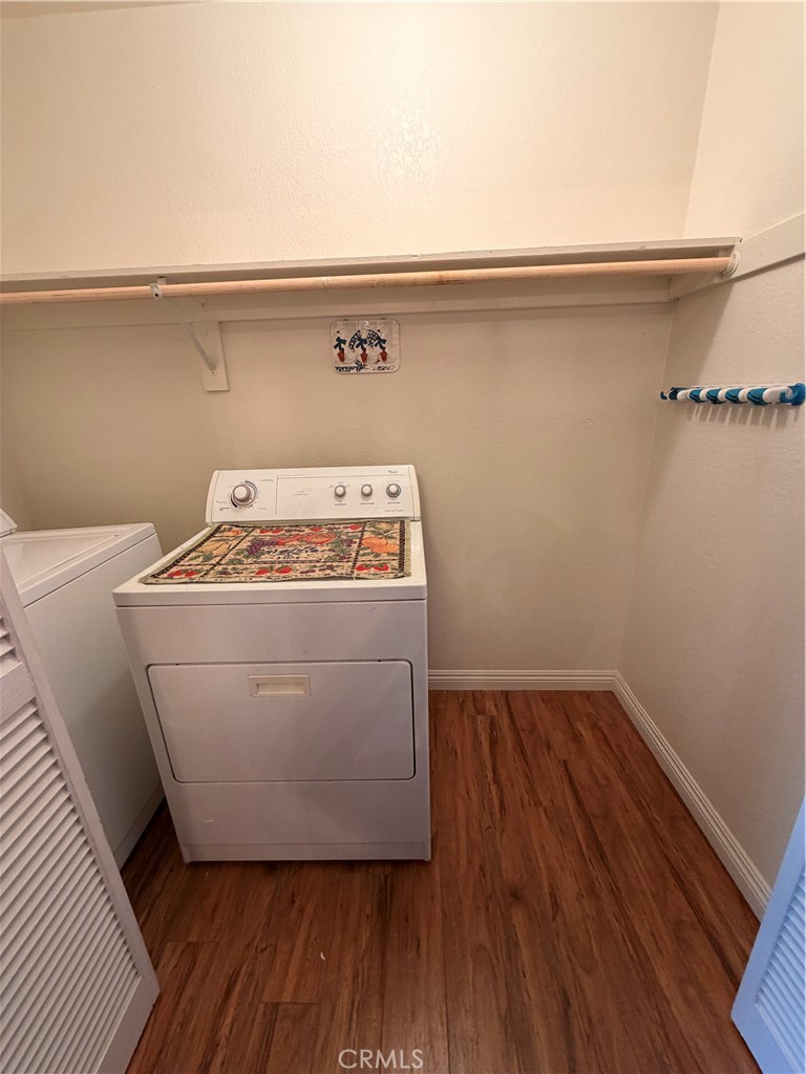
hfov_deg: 85.7
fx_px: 435
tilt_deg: -18.1
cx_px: 403
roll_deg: +2.2
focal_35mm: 14
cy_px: 537
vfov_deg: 102.1
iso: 200
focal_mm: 2.22
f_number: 2.2
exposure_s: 1/60
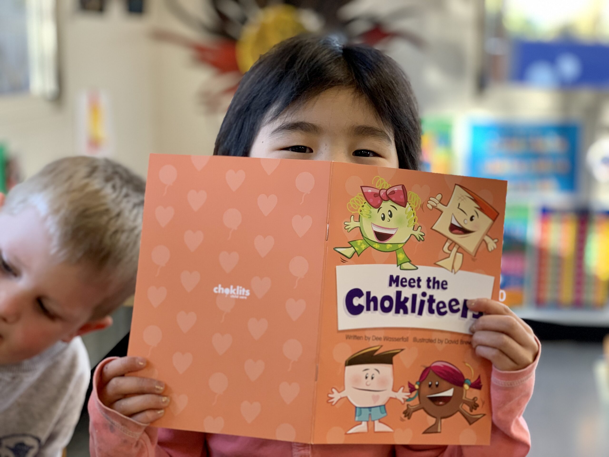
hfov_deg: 36.8
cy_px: 228
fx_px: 915
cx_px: 304
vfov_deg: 28.0
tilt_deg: -13.2
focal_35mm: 52
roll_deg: -0.9
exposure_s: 1/50
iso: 100
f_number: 2.4
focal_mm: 6
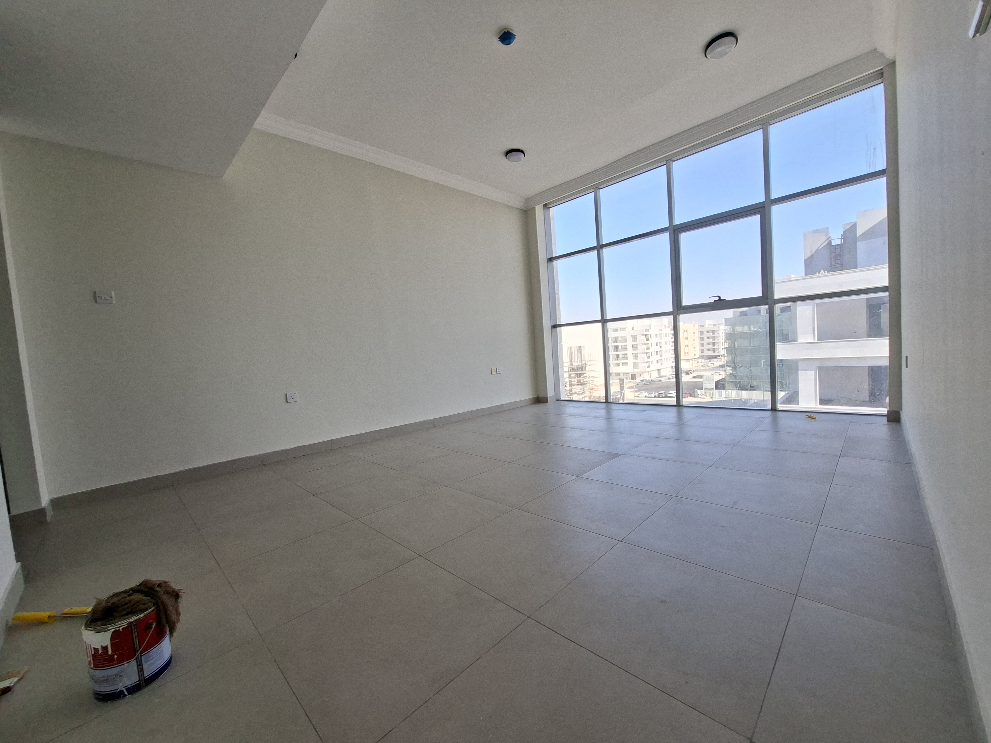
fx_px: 372
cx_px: 496
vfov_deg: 89.9
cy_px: 372
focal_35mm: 13
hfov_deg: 106.2
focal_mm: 1.74
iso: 50
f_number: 2.2
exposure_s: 1/120
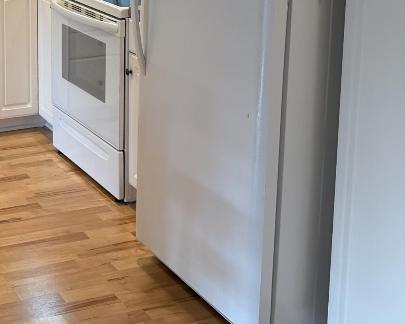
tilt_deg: -10.6
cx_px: 2
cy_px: 7
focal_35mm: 69
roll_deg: +1.8
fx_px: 827
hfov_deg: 26.1
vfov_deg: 21.5
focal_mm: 6.76
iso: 160
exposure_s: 1/120
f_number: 1.78
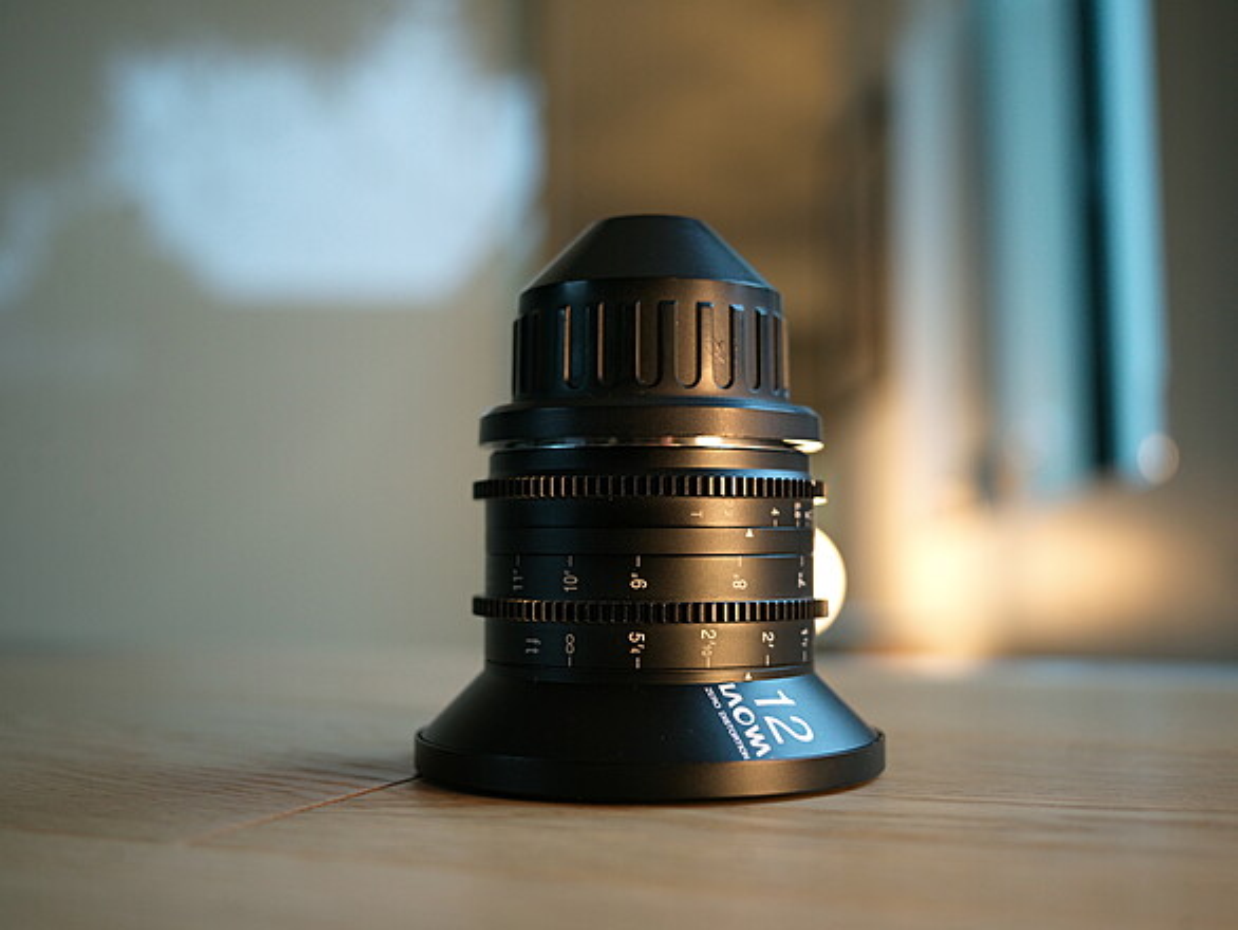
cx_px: 619
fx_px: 1252
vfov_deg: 40.7
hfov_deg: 52.6
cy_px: 465
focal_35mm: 35
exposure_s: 1/40
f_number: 4
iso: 1600
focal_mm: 45
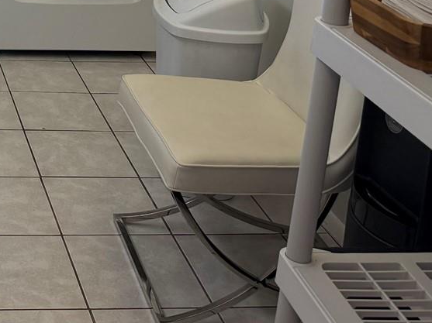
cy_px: -105
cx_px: -85
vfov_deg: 19.5
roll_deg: -1.4
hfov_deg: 25.4
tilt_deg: -11.7
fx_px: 861
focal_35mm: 69
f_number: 1.78
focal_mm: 6.76
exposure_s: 1/234
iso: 160
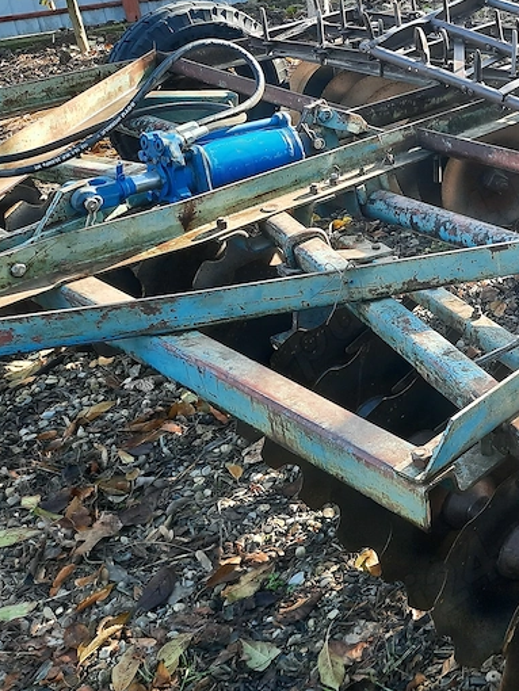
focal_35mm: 49
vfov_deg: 38.8
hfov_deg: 27.0
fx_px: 979
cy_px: 280
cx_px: 587
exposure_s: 1/100
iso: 50
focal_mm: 4.6
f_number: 2
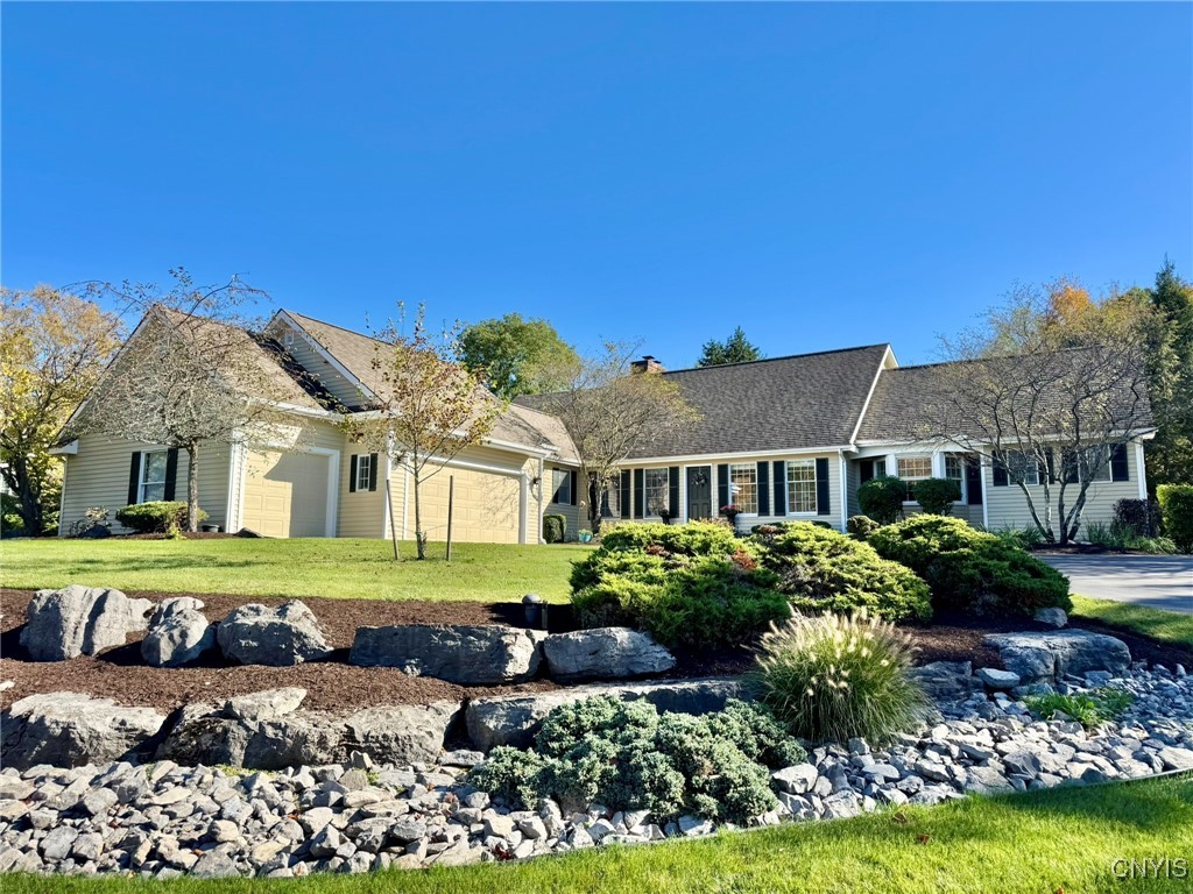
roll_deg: -0.6
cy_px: 447
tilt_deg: +8.1
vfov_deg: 56.8
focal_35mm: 24
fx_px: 827
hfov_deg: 71.6
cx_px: 596
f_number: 1.78
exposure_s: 1/2604
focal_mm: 6.76
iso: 80
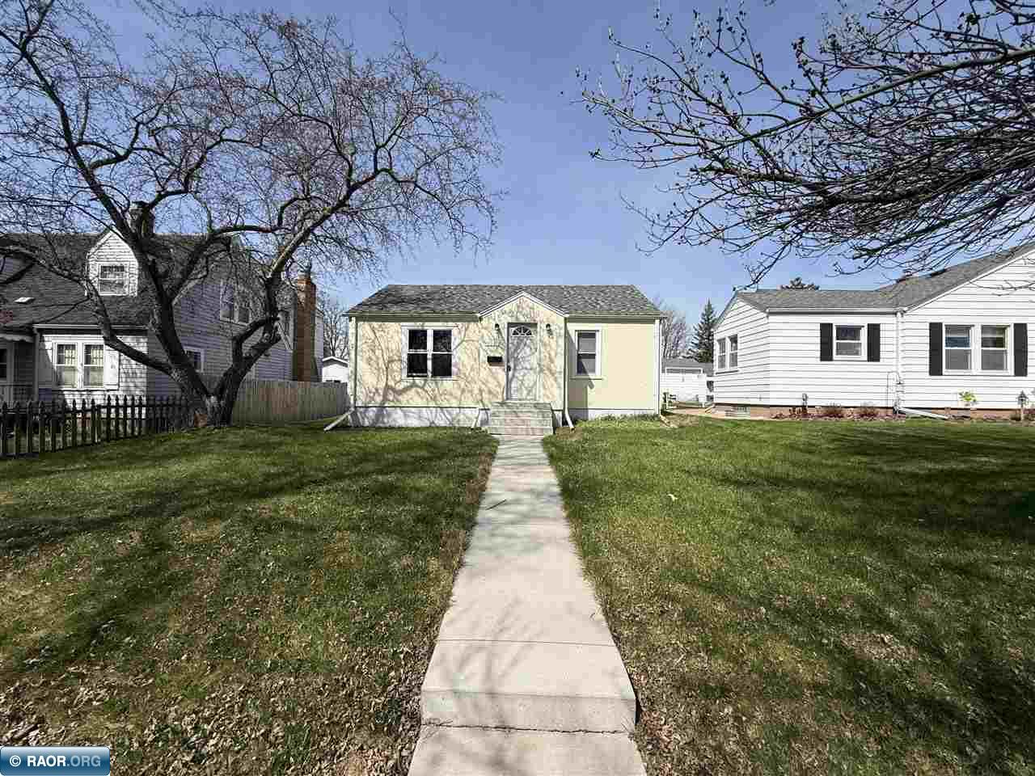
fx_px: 419
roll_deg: -1.2
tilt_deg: +1.6
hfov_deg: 102.1
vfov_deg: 85.7
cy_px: 388
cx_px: 518
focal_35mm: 14
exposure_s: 1/3125
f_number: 2.2
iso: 50
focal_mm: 2.22
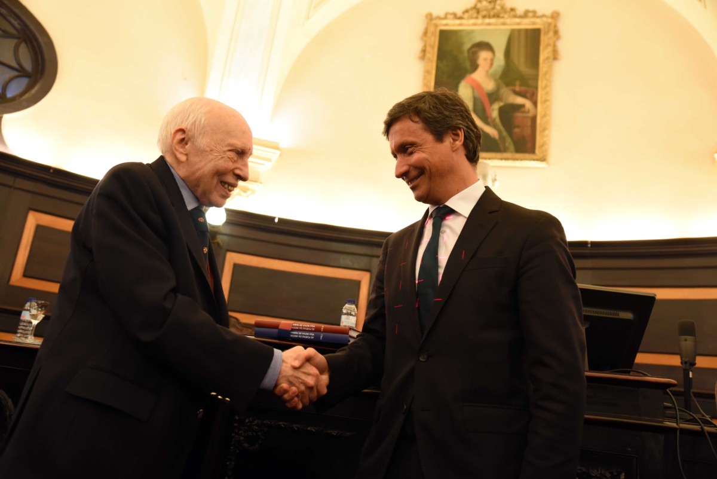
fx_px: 598
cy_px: 240
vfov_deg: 43.6
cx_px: 358
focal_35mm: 30
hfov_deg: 61.9
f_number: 2.8
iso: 2500
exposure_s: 1/60
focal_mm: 30
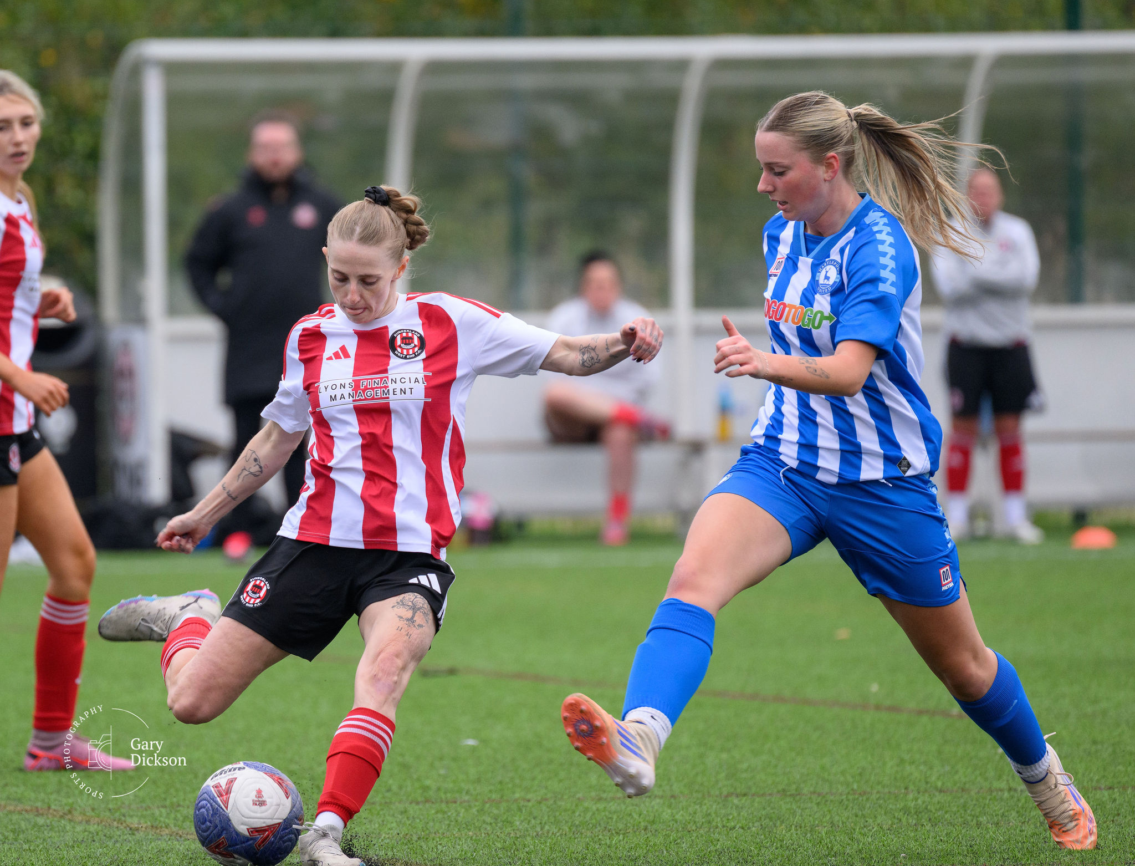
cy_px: 379
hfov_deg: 3.8
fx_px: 17165
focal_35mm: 520
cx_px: 376
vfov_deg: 2.9
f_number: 5.6
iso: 1400
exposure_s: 1/1250
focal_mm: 400
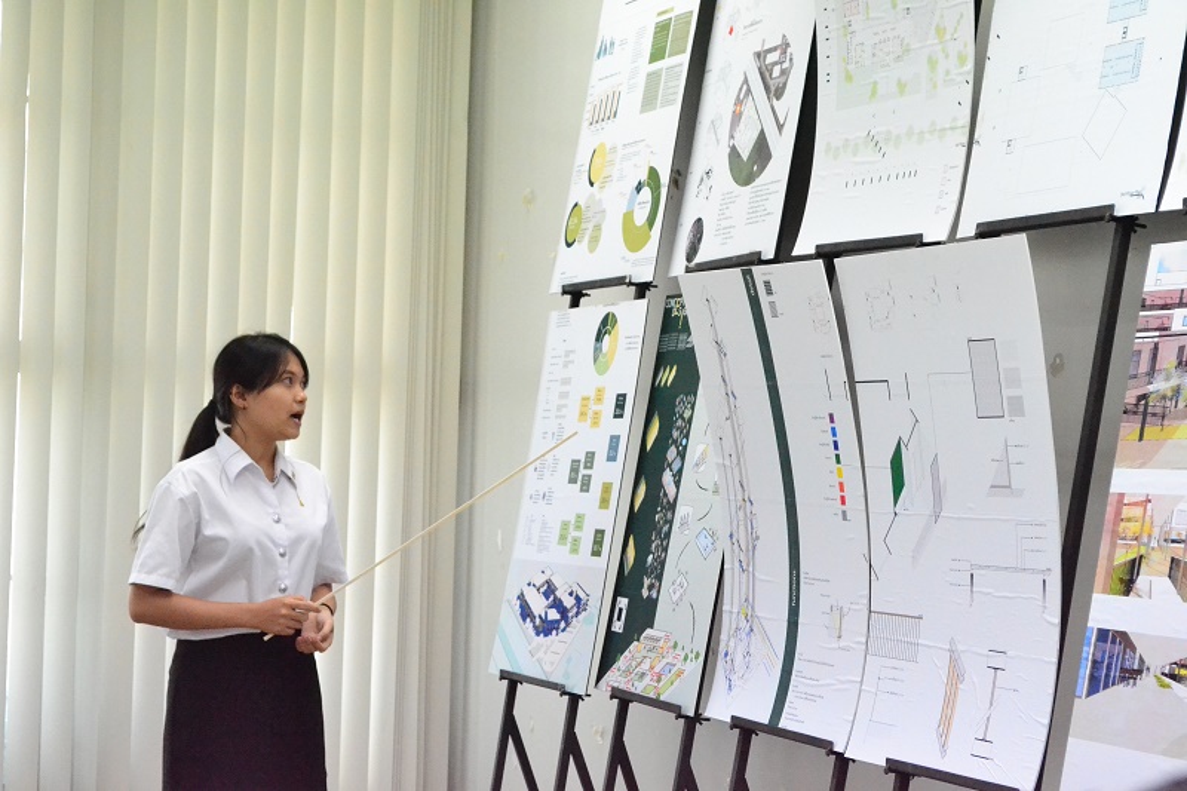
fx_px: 2719
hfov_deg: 24.6
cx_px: 594
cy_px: 396
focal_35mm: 82
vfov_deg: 16.5
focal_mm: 55
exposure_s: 1/320
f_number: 9
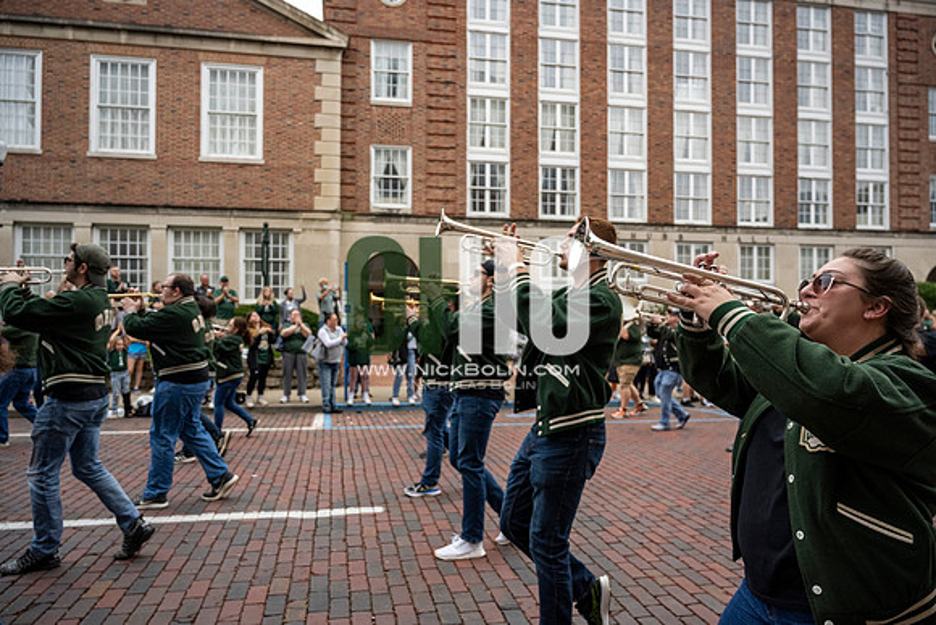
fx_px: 624
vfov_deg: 53.2
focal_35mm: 24
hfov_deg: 73.7
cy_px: 312
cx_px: 468
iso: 1000
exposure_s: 1/1600
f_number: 4
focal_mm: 24
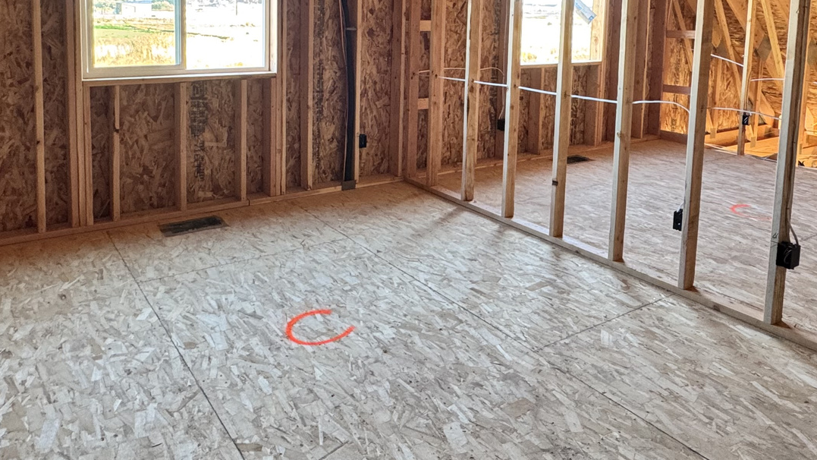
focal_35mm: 29
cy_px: 71
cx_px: 379
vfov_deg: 38.2
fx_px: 628
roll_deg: -1.1
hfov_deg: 66.0
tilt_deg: -5.5
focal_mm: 2.22
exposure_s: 1/99
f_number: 2.2
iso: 250
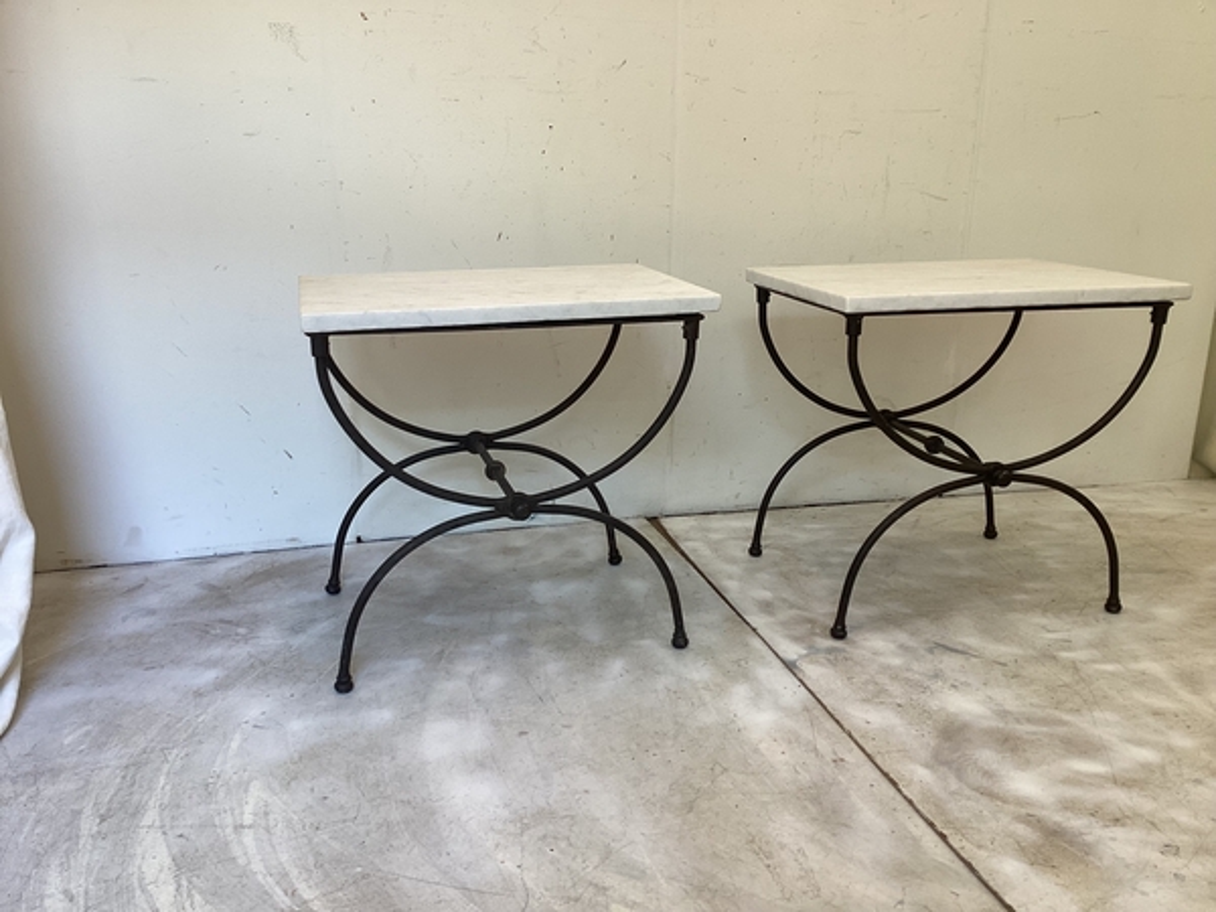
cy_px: 456
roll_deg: -1.5
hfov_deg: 58.4
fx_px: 1089
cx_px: 608
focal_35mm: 31
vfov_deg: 45.4
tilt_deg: -16.8
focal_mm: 3.3
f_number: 2.4
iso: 50
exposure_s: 1/60
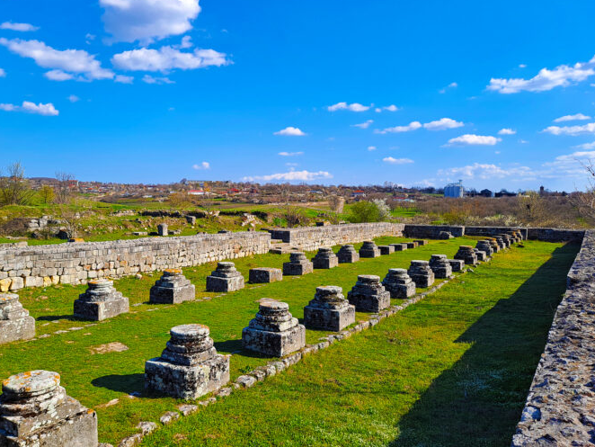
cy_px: 217
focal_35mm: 29
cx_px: 271
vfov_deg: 48.2
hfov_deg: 61.5
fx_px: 499
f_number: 2
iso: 32
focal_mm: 4.6
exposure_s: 1/1053
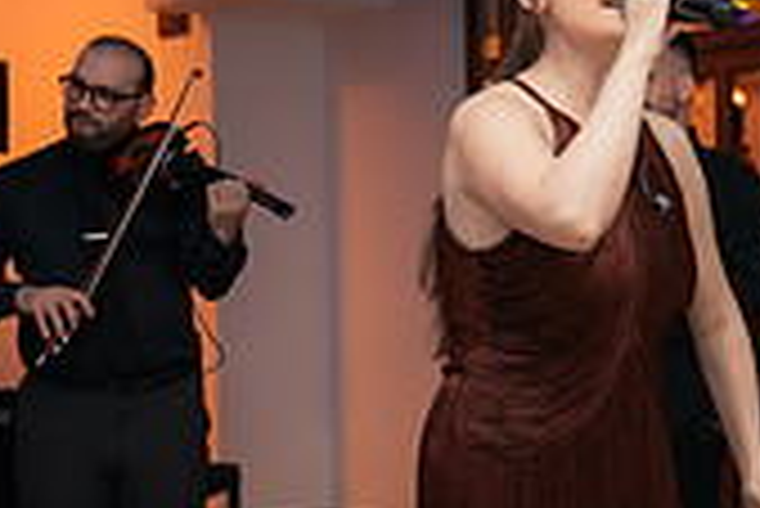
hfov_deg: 21.7
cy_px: 409
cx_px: 775
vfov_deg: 15.1
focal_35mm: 90
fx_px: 1902
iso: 1600
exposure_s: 1/200
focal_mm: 24
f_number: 2.8
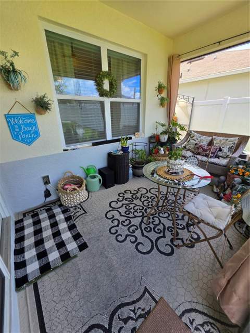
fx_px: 125
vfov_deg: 106.2
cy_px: 166
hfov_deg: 89.9
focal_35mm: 13
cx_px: 125
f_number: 1.9
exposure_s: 1/120
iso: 16
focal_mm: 2.2
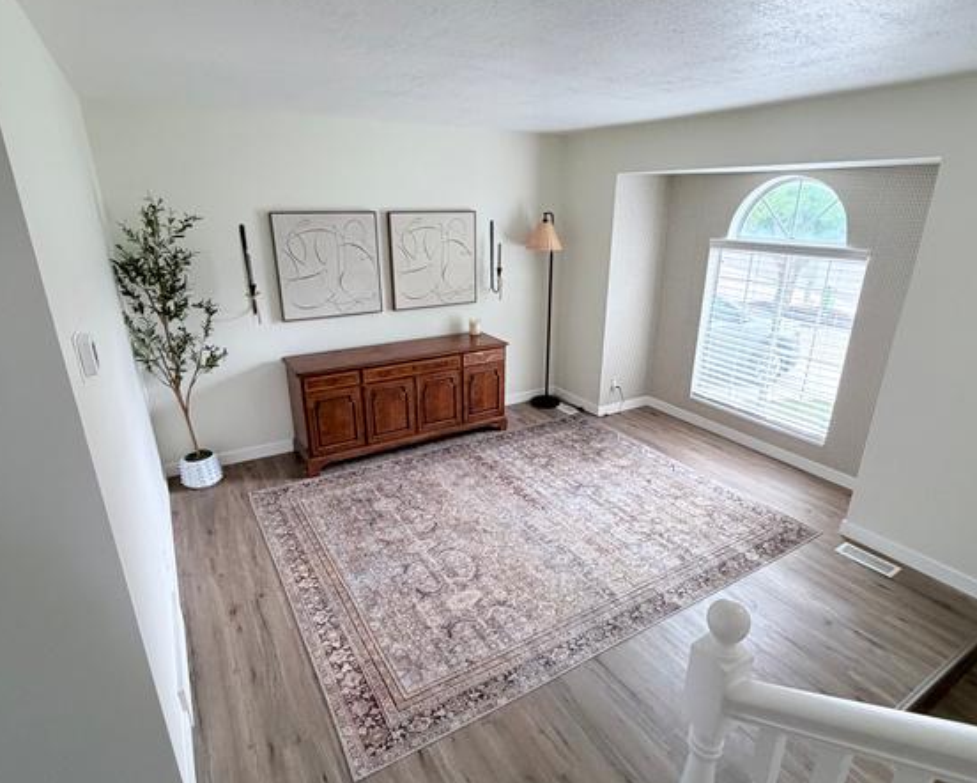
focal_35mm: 19
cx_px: 497
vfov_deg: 70.9
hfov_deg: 83.3
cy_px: 402
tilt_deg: -20.3
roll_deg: -1.3
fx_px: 550
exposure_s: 1/121
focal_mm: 2.22
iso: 320
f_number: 2.2
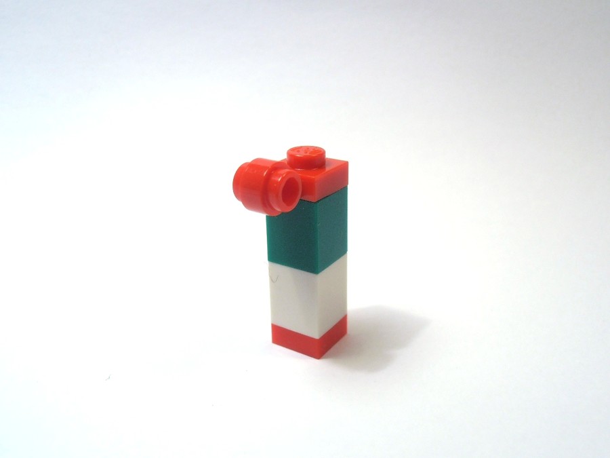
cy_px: 229
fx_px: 652
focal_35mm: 37
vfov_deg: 38.7
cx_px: 305
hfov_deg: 50.1
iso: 80
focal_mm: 6.61
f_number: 3.9
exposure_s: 1/250
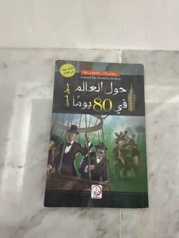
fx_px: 179
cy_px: 119
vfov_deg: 67.3
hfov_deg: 53.1
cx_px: 90
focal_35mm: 26
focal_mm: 4.2
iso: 400
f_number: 1.6
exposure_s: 1/33
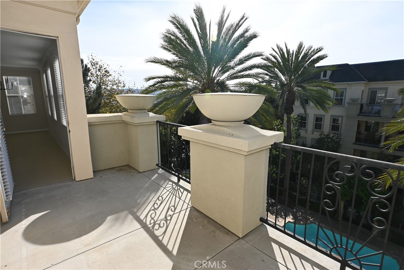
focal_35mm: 18
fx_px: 202
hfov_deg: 90.0
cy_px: 135
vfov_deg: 67.4
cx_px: 202
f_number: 10
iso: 100
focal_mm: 12
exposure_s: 1/200
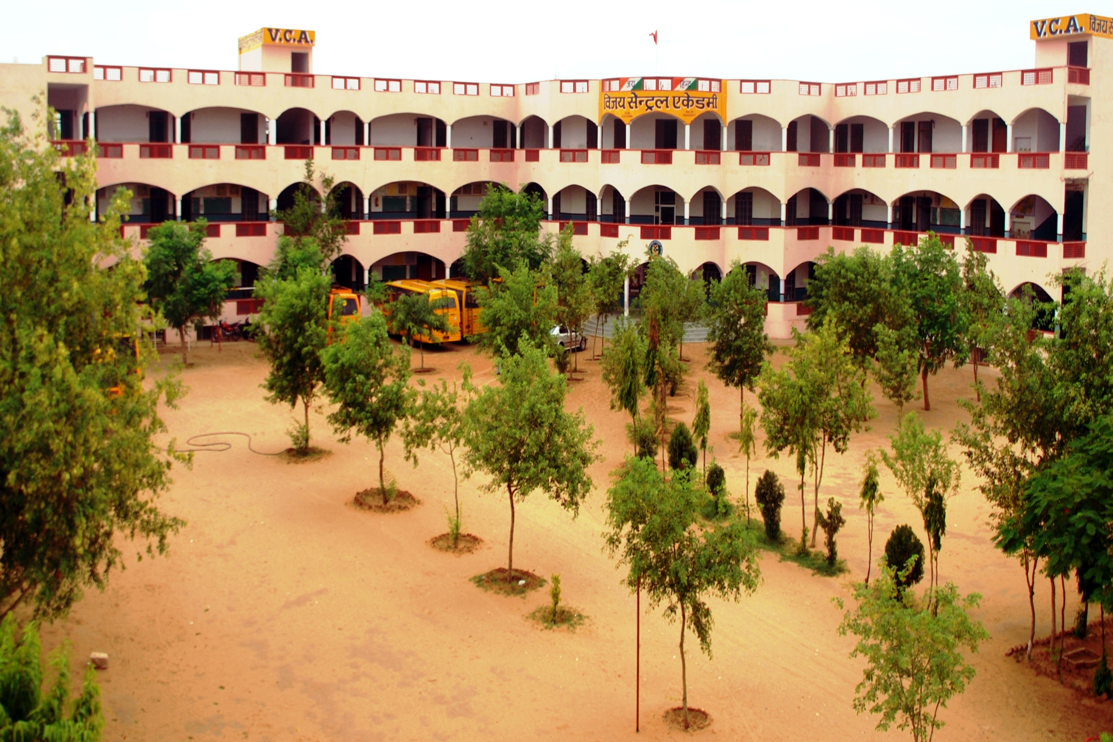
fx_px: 1855
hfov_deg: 33.4
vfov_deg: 22.6
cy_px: 371
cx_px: 556
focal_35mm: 60
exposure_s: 1/60
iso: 100
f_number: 5
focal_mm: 40
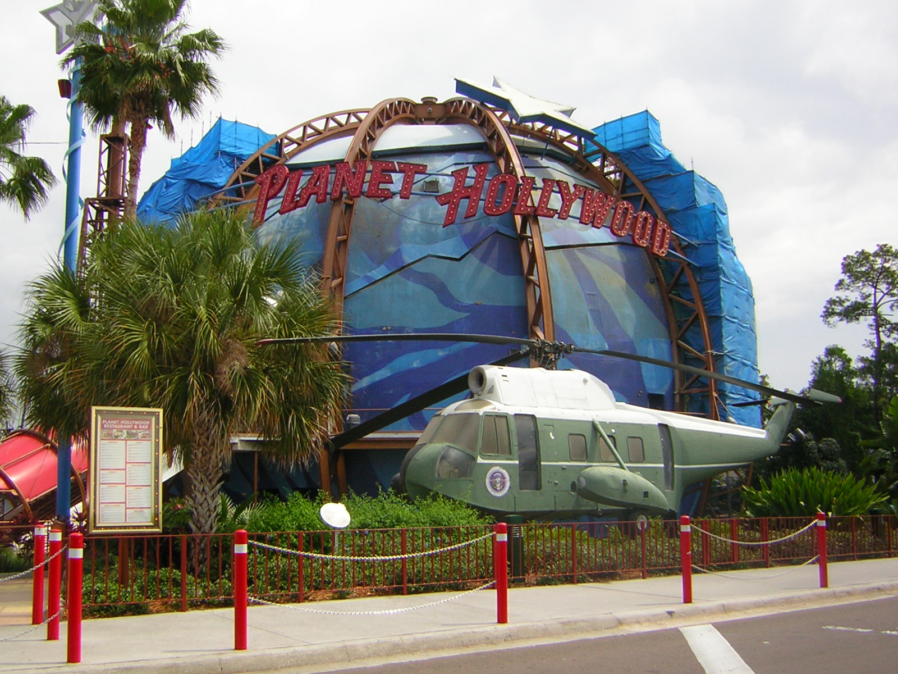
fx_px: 934
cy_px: 337
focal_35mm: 36
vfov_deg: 39.7
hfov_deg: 51.4
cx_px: 449
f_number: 5.2
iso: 50
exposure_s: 1/320
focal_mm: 4.7
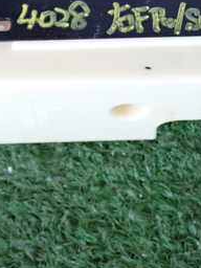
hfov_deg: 16.5
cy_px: 37
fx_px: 689
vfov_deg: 21.6
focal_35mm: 89
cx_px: 158
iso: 320
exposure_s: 1/40
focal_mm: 6.83
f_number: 2.7
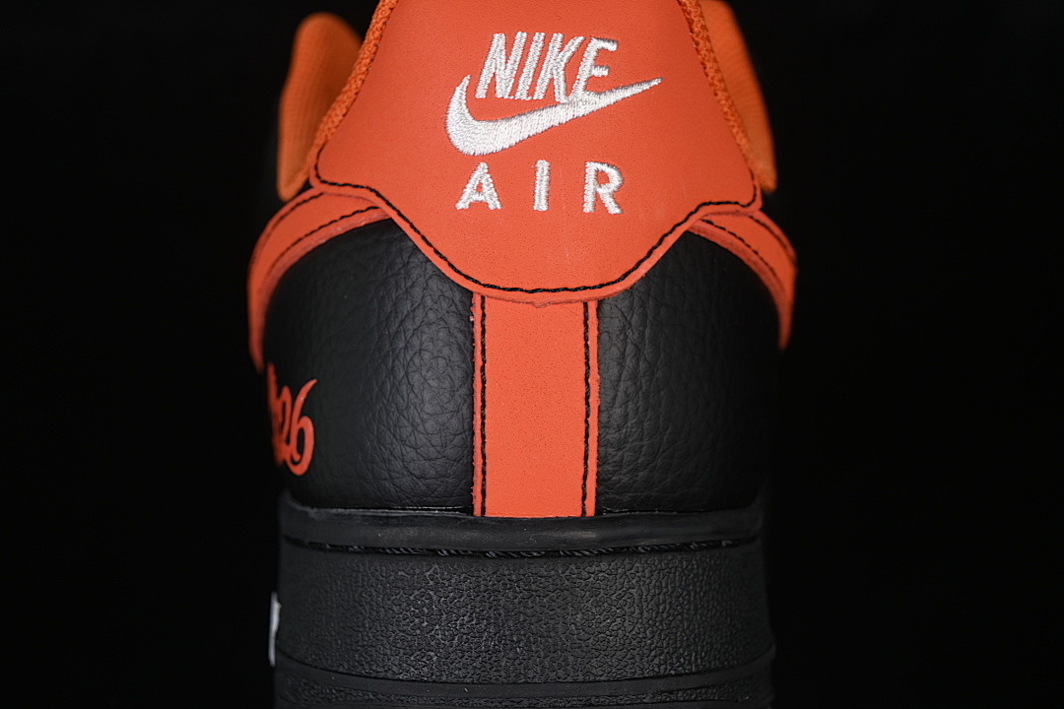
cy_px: 354
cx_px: 532
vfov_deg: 18.2
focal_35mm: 75
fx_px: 2216
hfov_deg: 27.0
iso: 160
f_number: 7.1
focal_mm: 50
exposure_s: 1/60
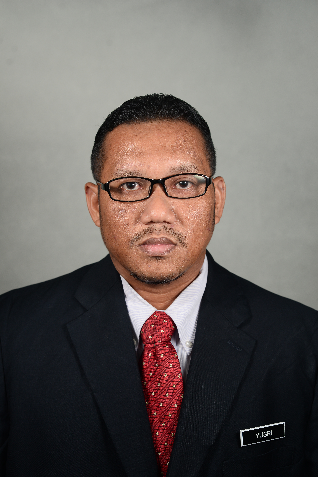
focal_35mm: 50
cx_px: 159
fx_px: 662
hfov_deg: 27.0
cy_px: 238
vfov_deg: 39.6
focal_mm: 50
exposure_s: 1/125
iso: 320
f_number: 5.6
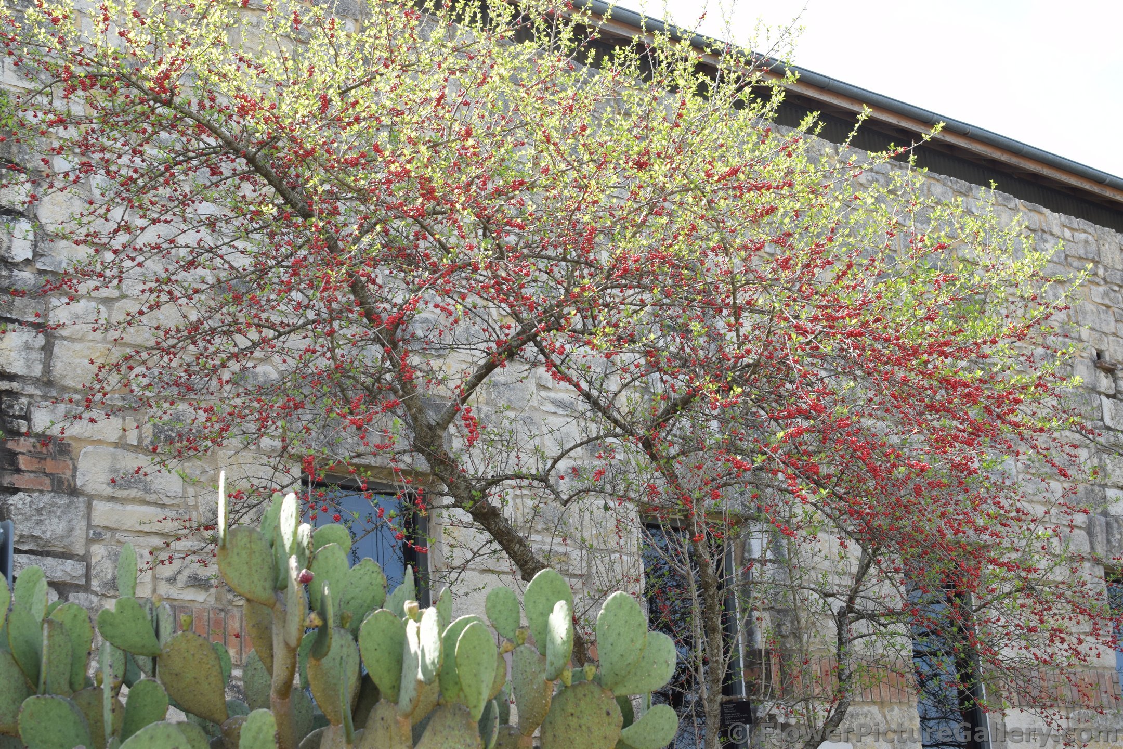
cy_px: 374
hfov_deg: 37.9
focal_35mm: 52
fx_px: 1638
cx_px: 562
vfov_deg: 25.8
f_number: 8
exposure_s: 1/250
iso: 280
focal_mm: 35
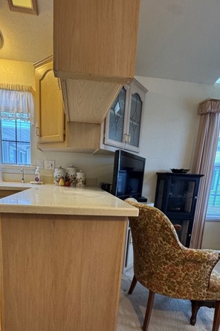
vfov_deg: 79.3
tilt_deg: -11.8
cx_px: 94
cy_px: 212
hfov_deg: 59.2
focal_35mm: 21
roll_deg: -1.8
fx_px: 192
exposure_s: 1/60
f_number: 2.2
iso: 500
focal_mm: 2.22
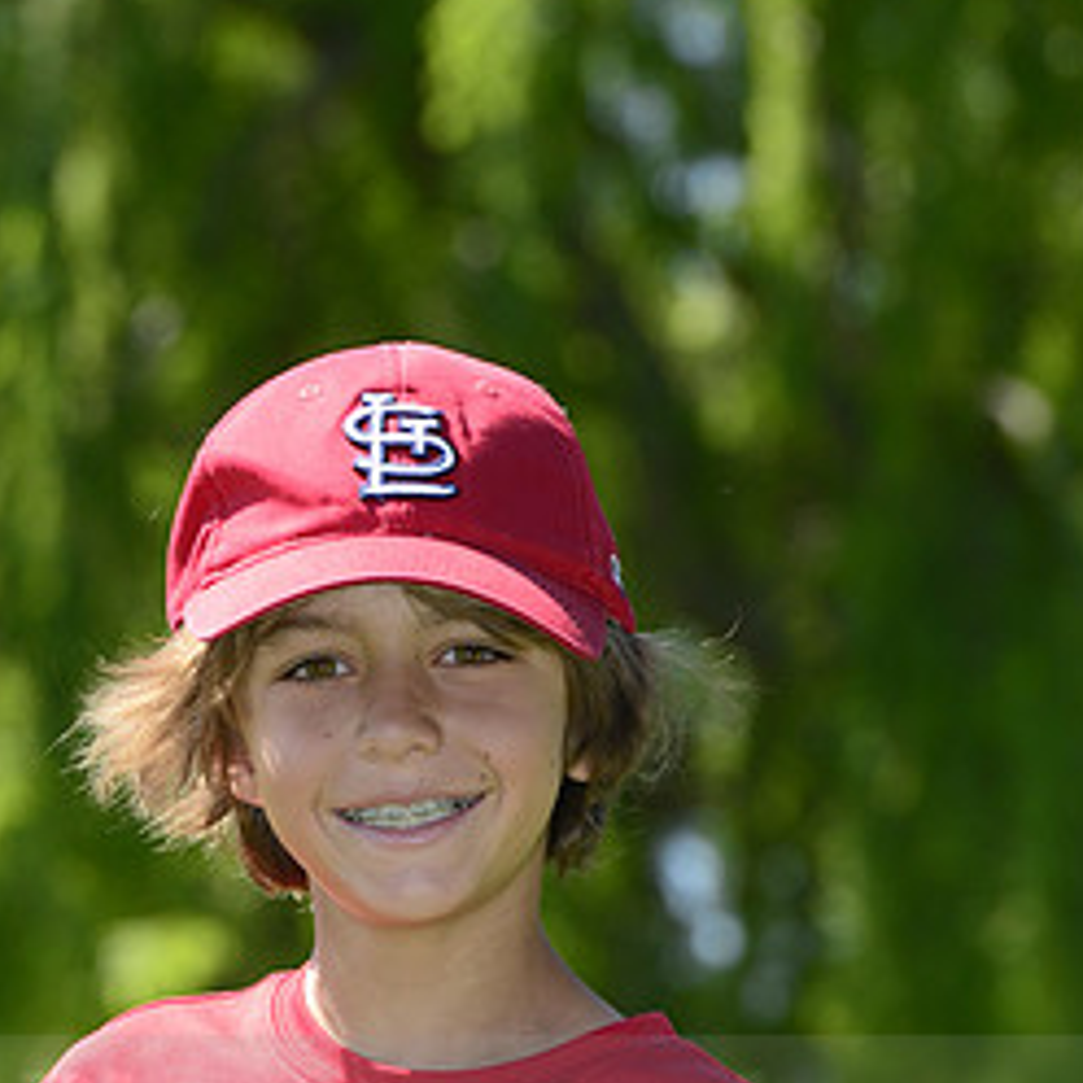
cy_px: 1096
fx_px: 14052
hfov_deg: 4.4
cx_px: 343
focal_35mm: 397
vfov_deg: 4.4
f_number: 10
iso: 200
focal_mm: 200
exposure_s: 1/160
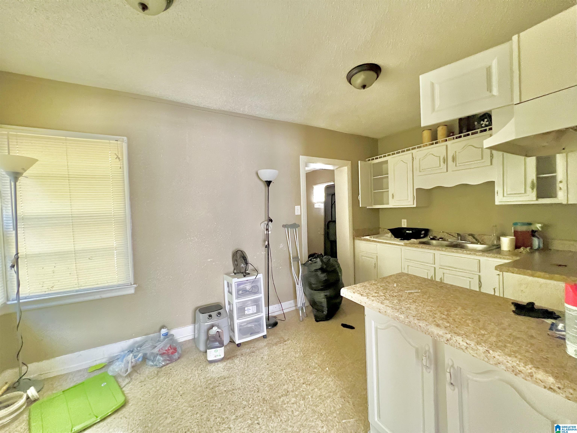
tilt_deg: -1.5
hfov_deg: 106.2
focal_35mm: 13
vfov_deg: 89.9
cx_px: 288
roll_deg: +2.1
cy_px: 216
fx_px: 217
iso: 500
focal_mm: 1.57
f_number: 1.8
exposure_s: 1/60
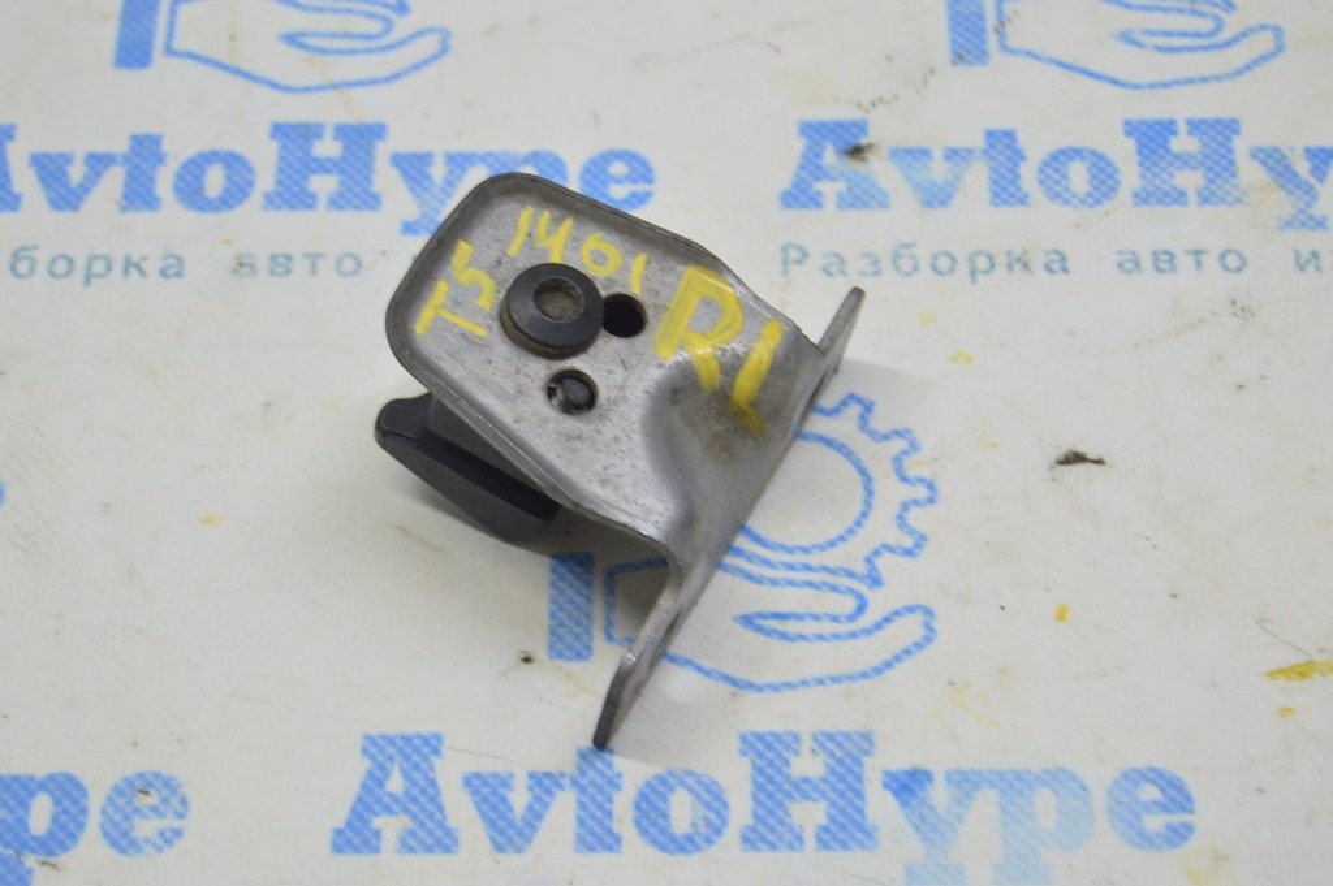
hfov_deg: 24.6
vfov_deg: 16.5
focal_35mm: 82
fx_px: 3052
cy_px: 443
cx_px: 666
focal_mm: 55
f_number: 5.6
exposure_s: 1/20
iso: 400
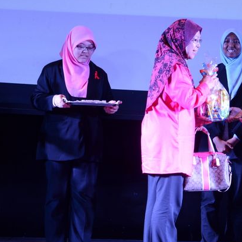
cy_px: 94
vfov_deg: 17.4
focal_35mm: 100
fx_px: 791
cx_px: 236
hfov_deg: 17.0
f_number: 4.5
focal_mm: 40
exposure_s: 1/80
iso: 1000
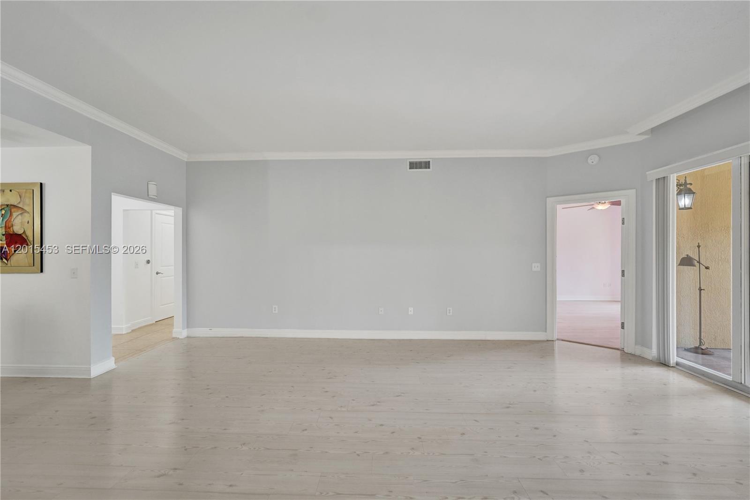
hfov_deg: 104.3
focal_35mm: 14
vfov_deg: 81.2
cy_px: 250
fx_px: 292
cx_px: 375
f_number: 3.2
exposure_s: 1/400
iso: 1250
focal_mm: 14
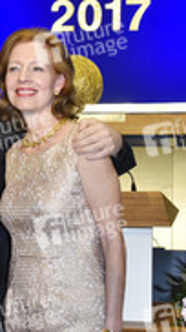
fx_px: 730
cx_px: 32
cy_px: 181
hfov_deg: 14.4
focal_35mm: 83
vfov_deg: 25.6
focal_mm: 32
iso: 2000
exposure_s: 1/125
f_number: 6.3
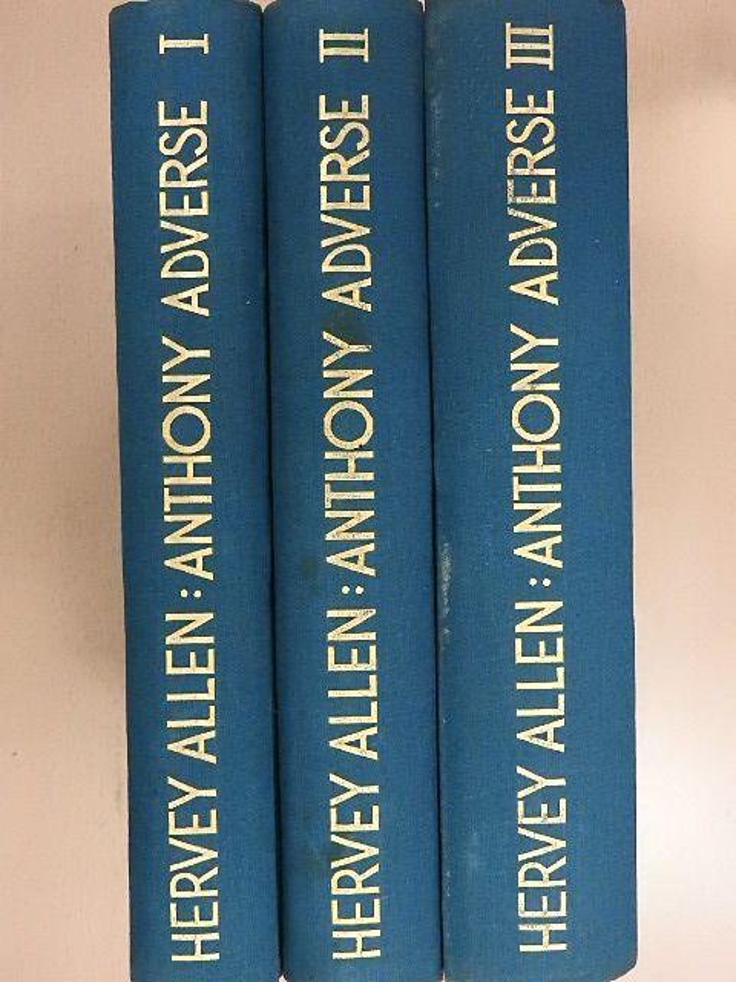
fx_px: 1134
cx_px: 368
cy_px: 491
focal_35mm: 40
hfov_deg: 36.0
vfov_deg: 46.8
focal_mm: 7.2
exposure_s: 1/80
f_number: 3.8
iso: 1600
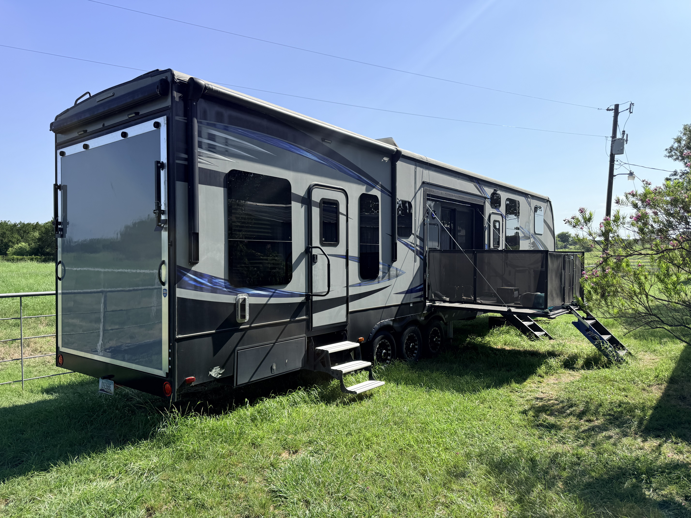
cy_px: 259
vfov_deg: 56.8
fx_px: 479
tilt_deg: -2.1
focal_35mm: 24
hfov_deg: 71.6
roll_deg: +0.3
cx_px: 346
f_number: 1.78
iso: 80
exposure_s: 1/4673
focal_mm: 6.76
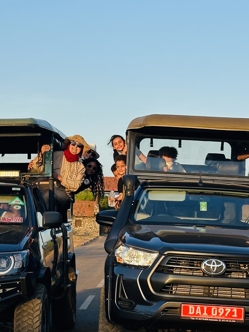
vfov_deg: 19.3
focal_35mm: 102
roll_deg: -2.5
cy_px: 163
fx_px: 978
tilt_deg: +3.5
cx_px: 82
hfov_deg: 14.5
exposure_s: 1/1376
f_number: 1.78
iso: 64
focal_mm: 6.86
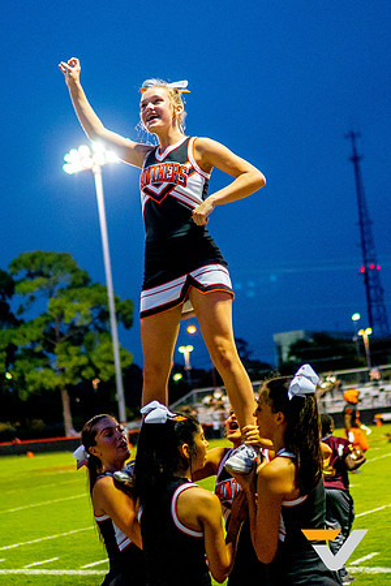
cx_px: 175
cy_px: 220
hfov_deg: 20.8
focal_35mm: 65
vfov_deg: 30.6
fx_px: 1067
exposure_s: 1/1250
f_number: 1.4
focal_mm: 35
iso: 2500
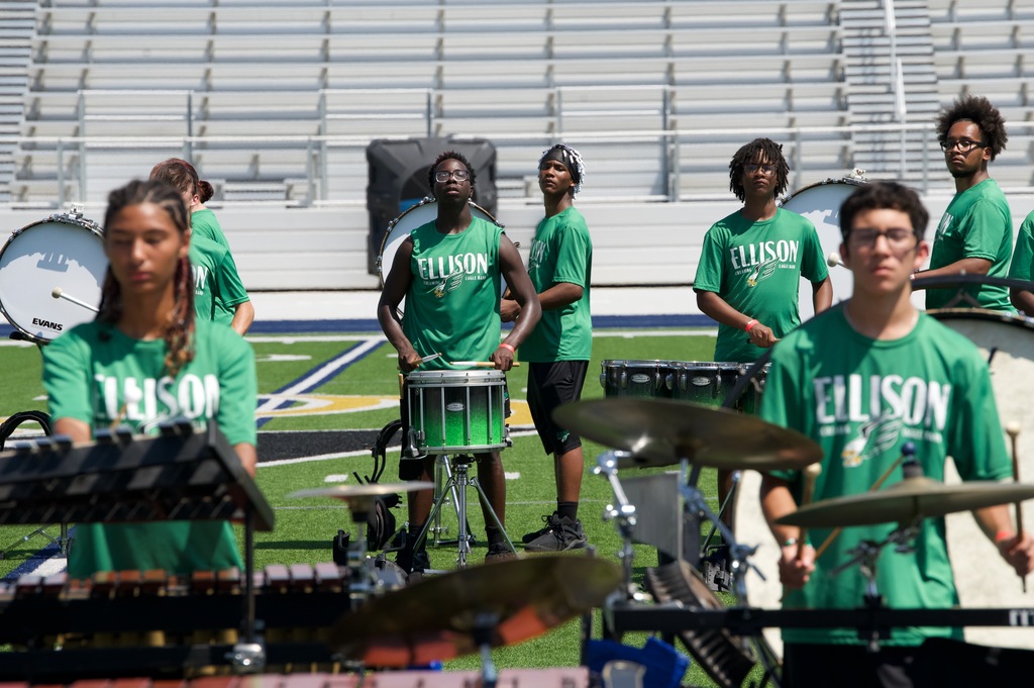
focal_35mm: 200
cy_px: 344
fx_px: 5740
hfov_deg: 10.3
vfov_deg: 6.9
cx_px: 517
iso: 640
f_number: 8
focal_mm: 200
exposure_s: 1/1600
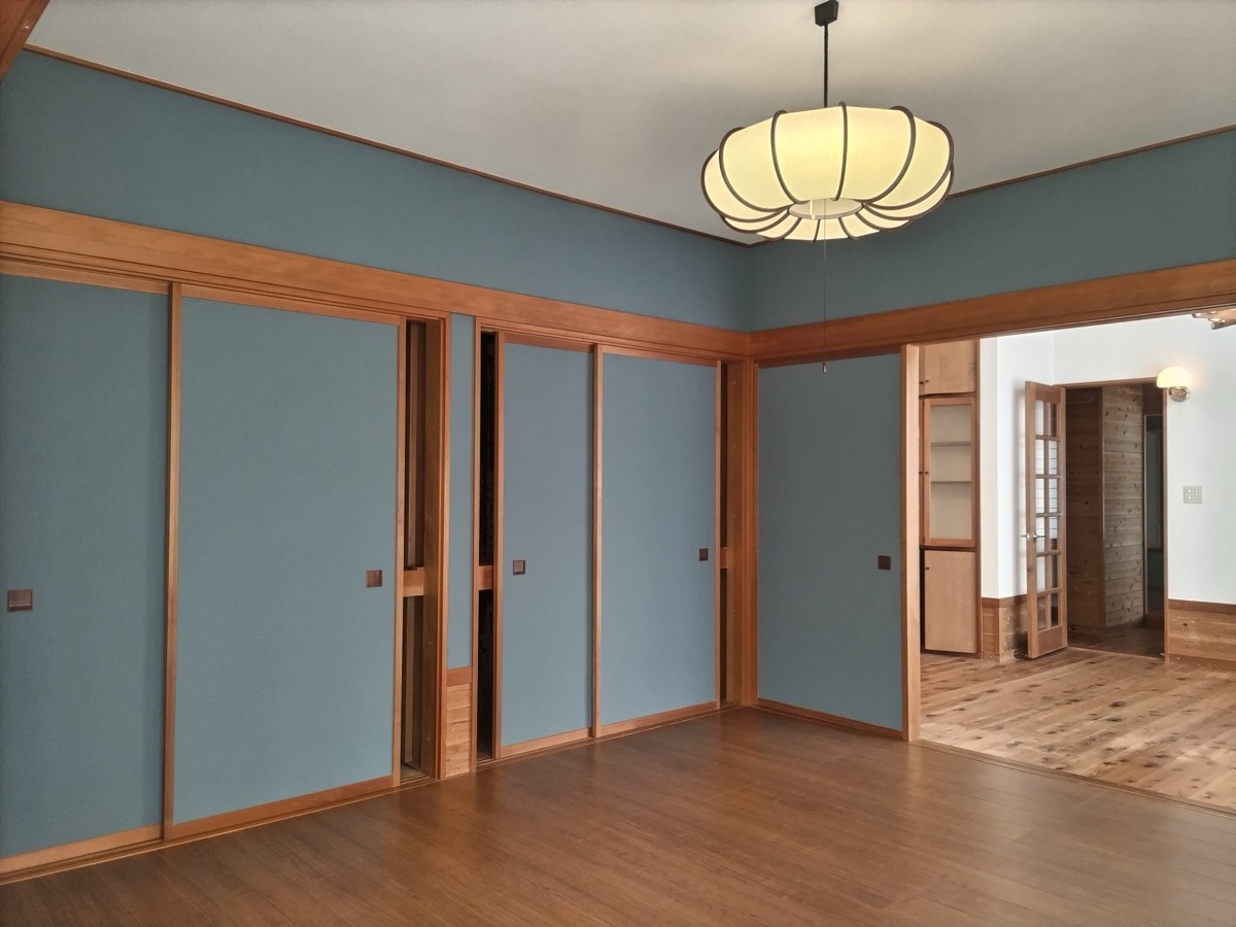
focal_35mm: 26
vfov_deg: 53.1
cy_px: 464
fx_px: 928
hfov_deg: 67.3
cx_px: 618
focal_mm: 4.8
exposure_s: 1/50
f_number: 1.79
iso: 315
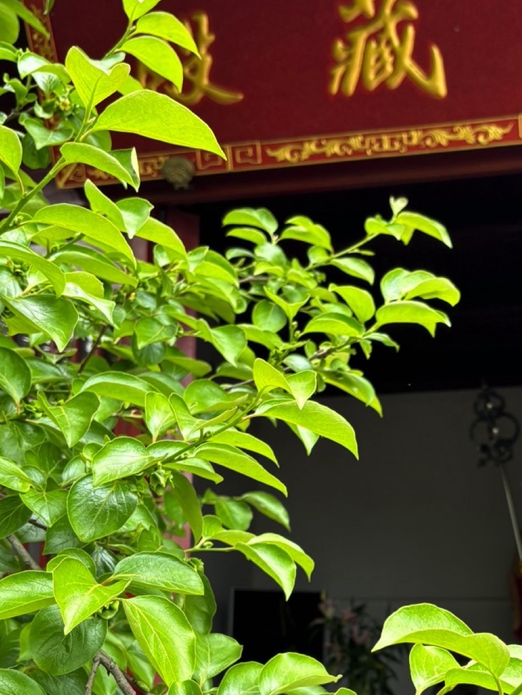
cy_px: 514
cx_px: 426
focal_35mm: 57
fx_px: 1144
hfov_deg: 25.2
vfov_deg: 33.1
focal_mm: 5.96
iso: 80
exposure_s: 1/121
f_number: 1.6
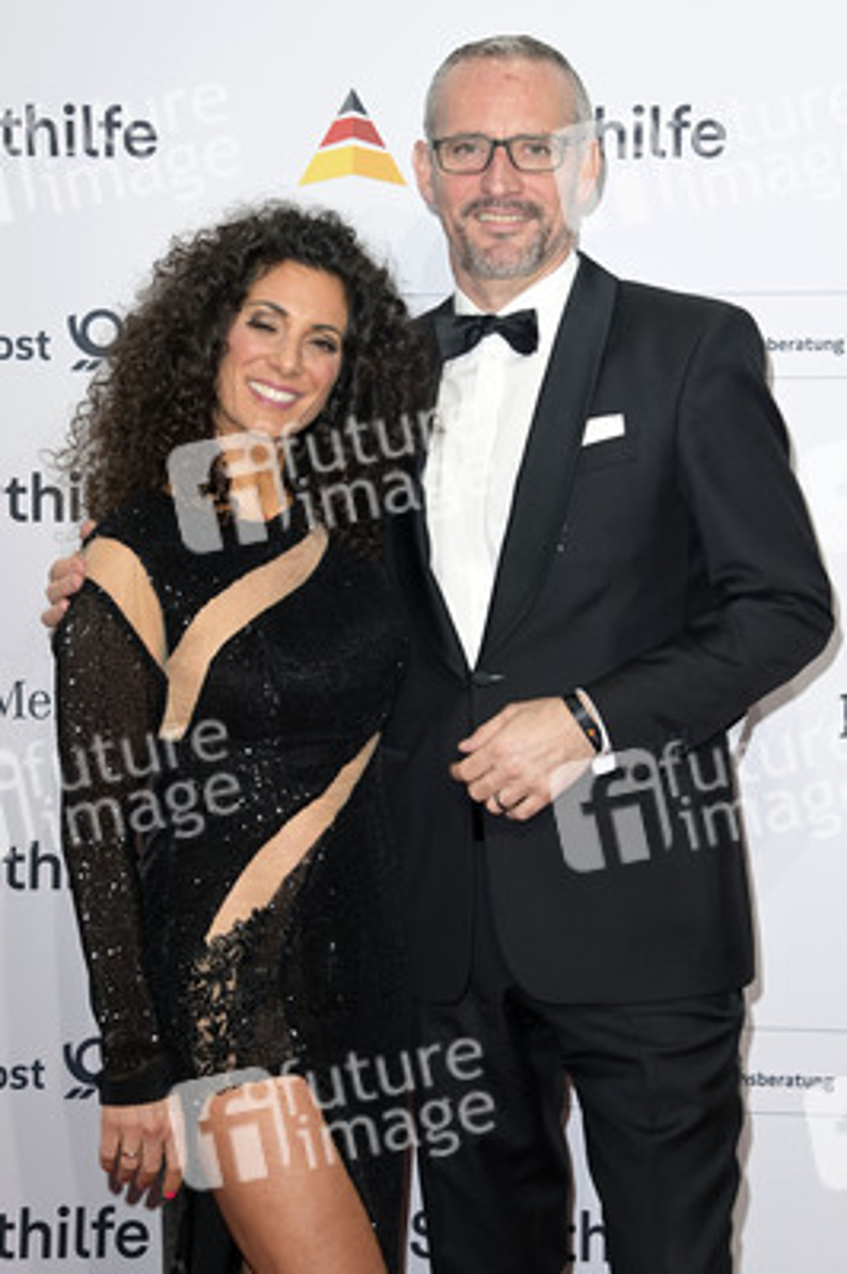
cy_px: 637
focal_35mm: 82
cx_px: 424
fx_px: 2899
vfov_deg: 24.8
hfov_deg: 16.6
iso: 500
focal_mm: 82
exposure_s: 1/250
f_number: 5.6
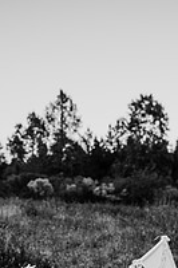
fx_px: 401
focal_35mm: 54
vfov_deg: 33.0
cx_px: 114
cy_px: 284
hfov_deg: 24.9
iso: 250
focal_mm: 24
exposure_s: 1/800
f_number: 2.5
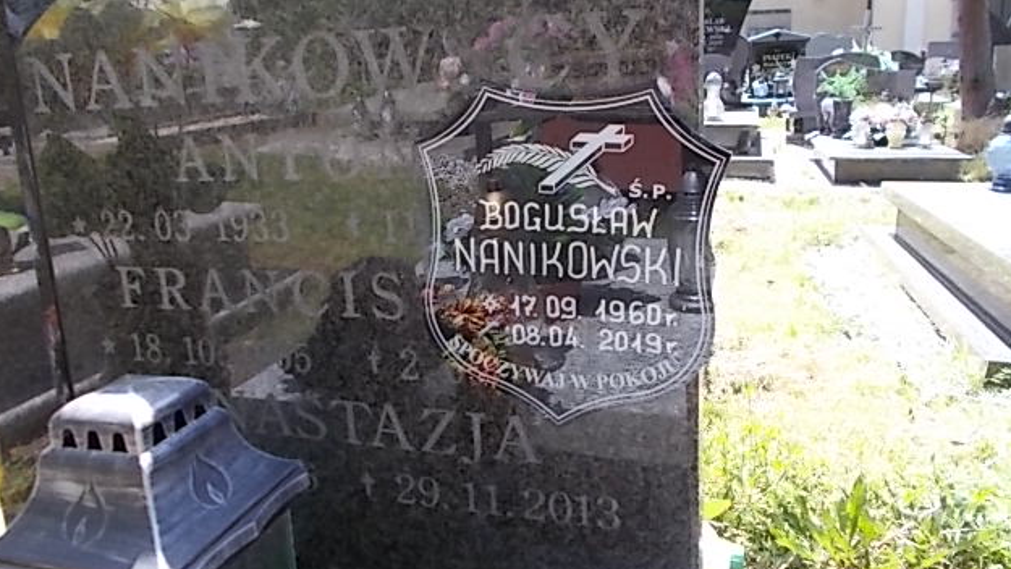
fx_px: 778
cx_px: 506
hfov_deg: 66.1
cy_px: 244
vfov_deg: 40.1
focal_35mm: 29
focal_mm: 4.6
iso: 80
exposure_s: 1/160
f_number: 3.2
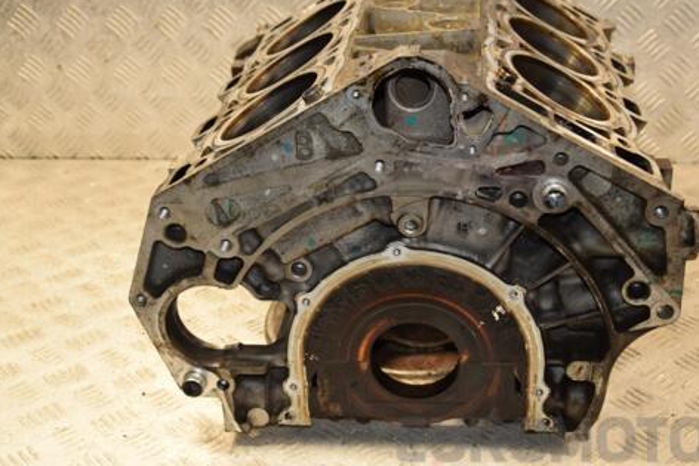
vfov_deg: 22.3
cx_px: 369
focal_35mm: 61
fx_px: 1185
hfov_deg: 32.9
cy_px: 243
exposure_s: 1/160
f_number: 5
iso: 800
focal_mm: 32
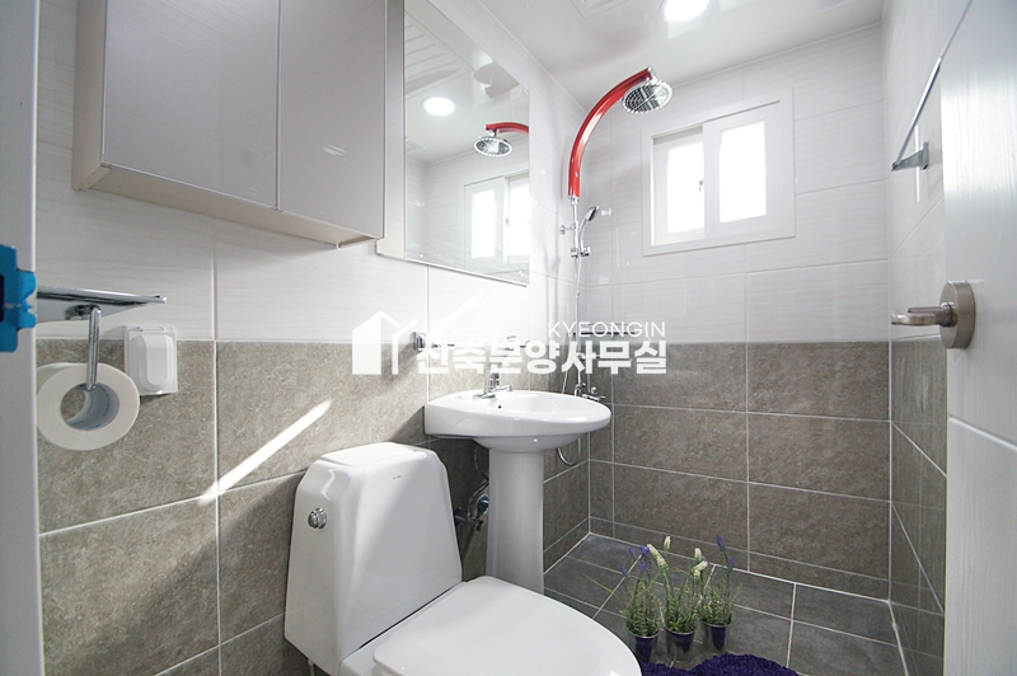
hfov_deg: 100.4
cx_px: 508
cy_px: 338
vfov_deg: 77.2
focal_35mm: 15
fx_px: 423
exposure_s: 1/160
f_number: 4
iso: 800
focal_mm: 10
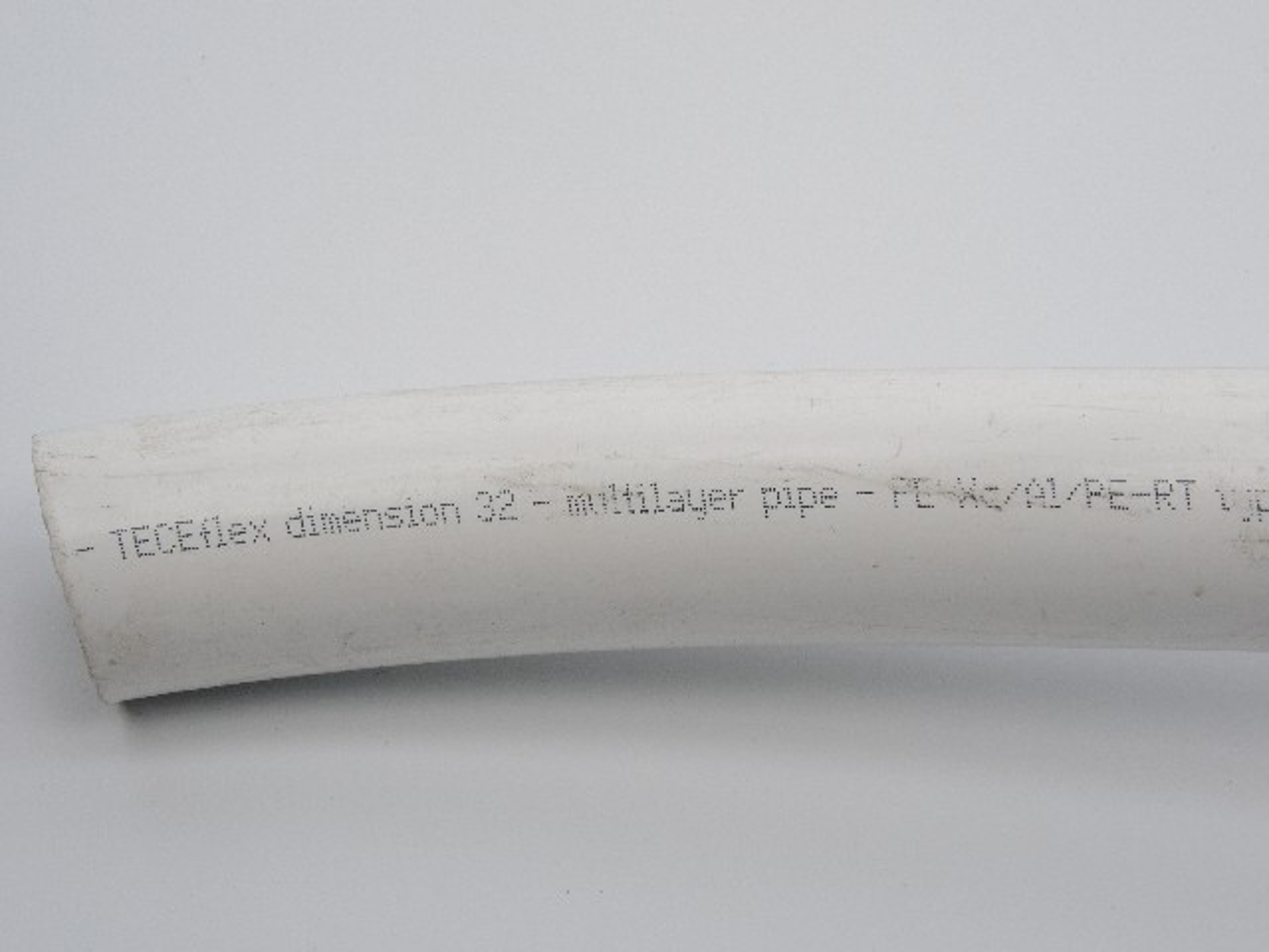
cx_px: 634
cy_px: 476
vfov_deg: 29.1
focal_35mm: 50
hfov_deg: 38.2
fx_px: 1833
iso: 100
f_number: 7.1
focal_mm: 11
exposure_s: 1/200
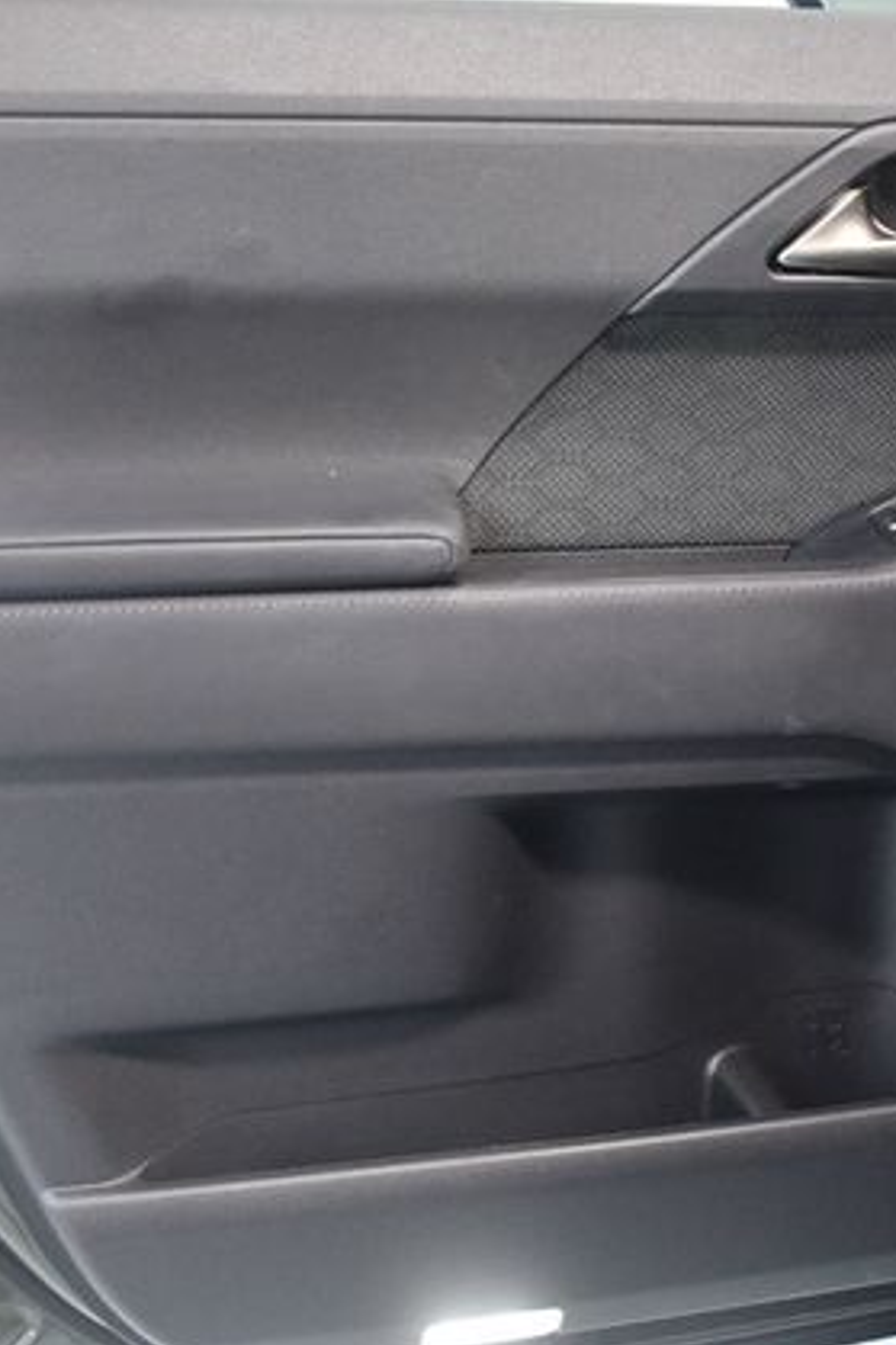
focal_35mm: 55
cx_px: 507
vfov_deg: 36.3
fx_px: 2055
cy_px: 681
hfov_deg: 24.6
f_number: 3.8
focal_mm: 24
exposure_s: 1/60
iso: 5600
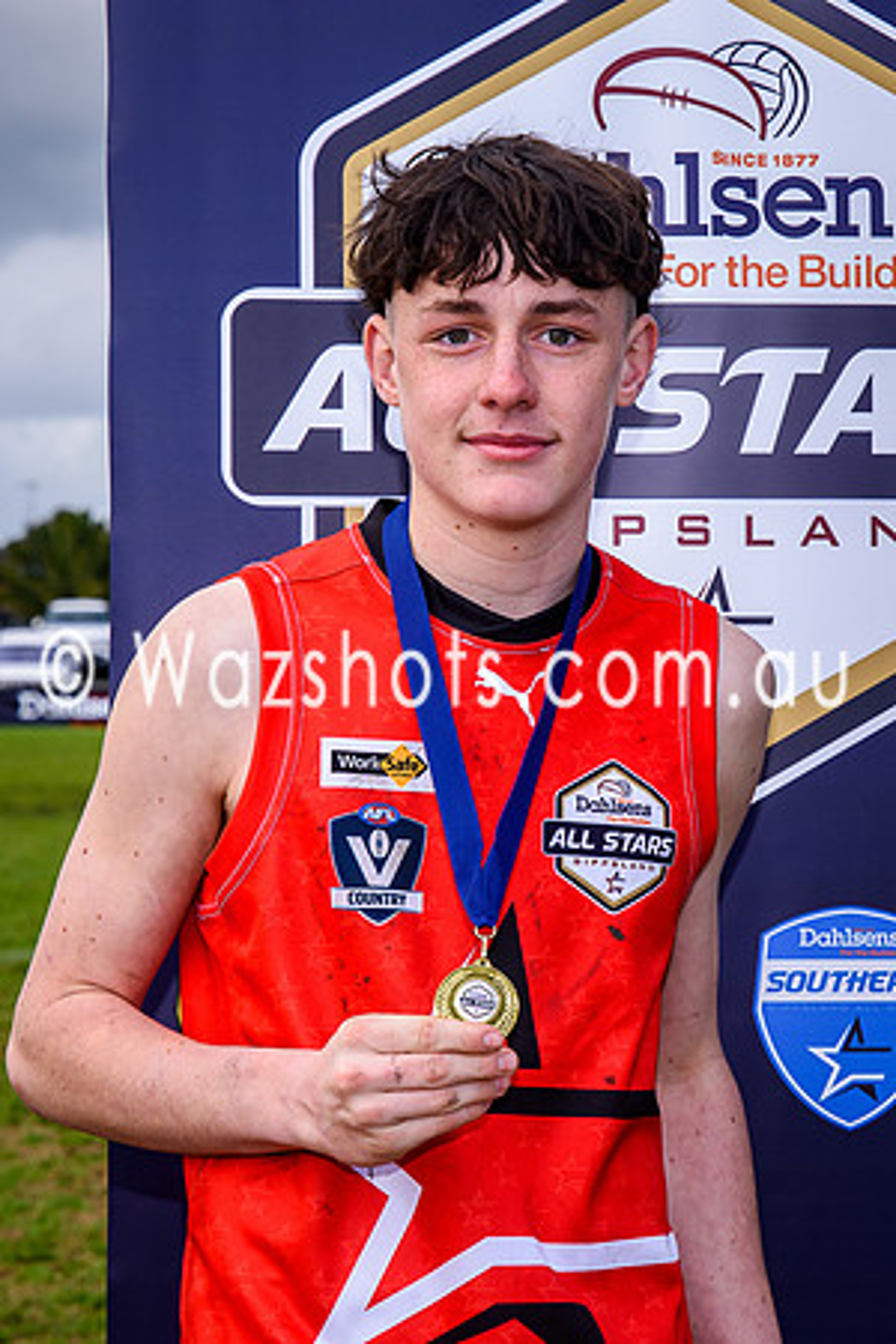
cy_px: 687
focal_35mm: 151
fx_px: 5642
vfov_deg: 13.6
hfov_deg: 9.1
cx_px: 621
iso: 100
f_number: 5.6
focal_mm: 50
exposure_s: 1/160
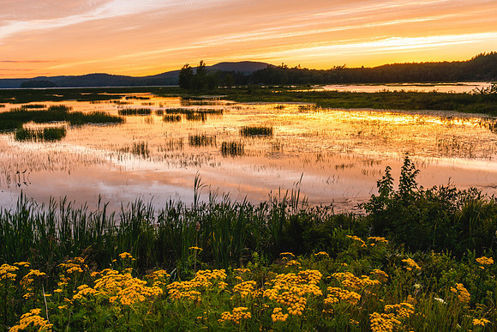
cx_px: 248
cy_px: 166
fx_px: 504
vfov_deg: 36.4
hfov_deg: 52.5
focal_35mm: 36
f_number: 14
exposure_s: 1/13
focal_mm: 24
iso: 100
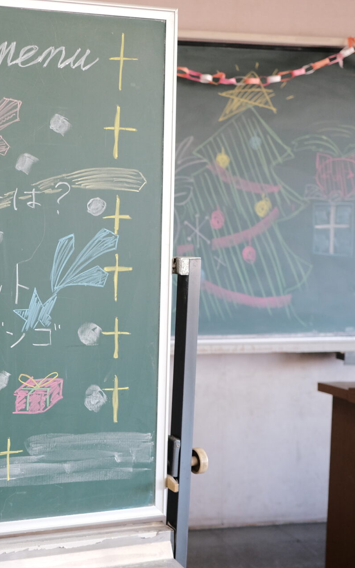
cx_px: -4
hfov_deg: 23.0
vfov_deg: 37.5
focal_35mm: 54
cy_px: 282
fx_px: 836
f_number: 2.8
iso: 1250
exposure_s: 1/105
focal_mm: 23
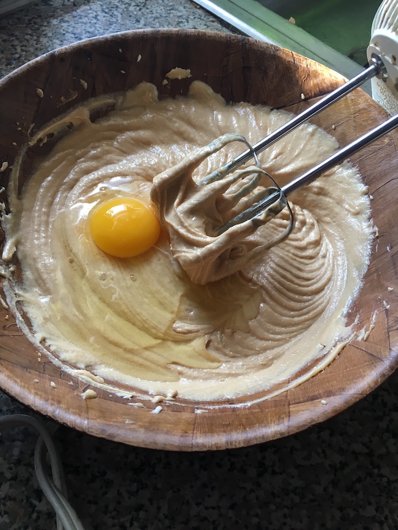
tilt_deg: -57.5
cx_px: 199
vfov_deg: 61.7
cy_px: 265
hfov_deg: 48.2
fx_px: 445
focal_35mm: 29
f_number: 2.2
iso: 50
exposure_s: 1/30
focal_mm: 4.15
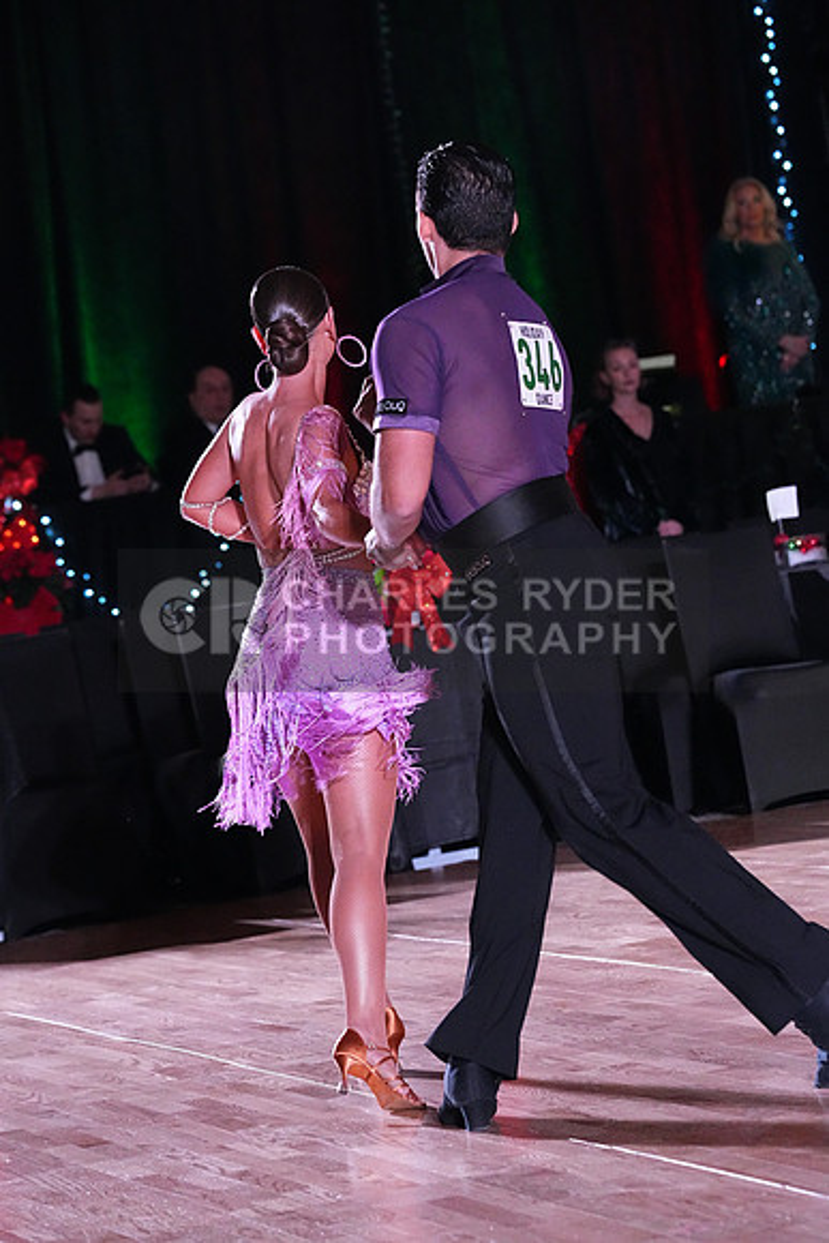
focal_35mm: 140
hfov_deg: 9.8
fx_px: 4833
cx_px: 414
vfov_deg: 14.7
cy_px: 622
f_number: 5.6
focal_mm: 140
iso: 12800
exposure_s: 1/400
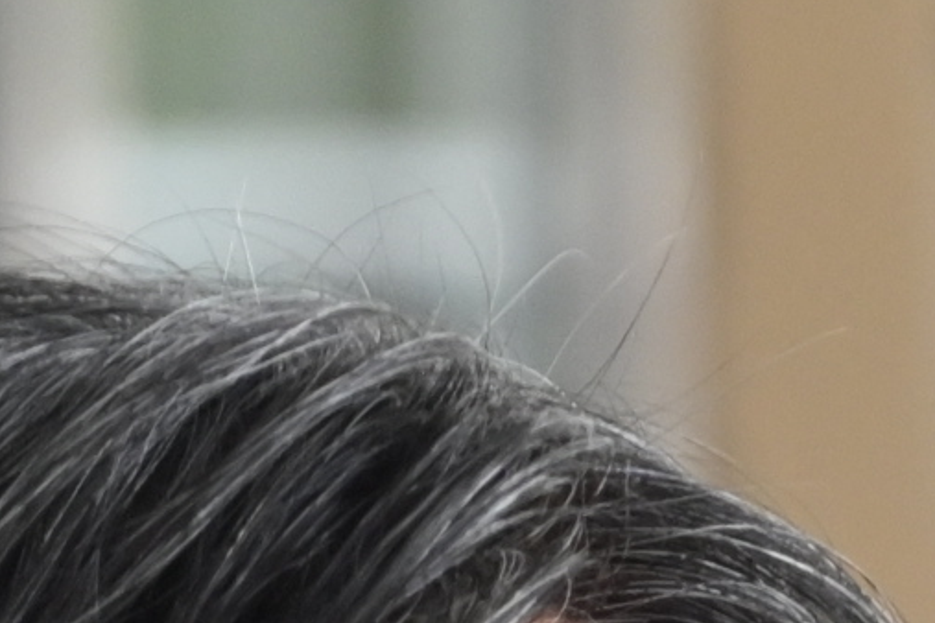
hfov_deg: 1.4
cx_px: 149
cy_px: 2400
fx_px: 37293
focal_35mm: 1436
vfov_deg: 1.0
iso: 500
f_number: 4.5
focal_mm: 120
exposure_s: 1/160
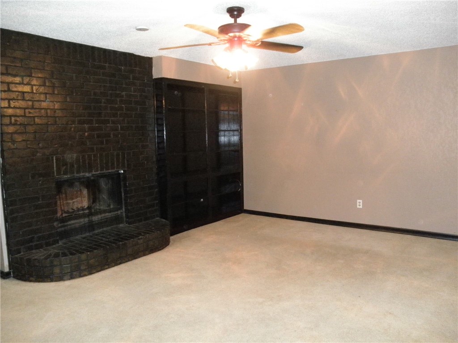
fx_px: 370
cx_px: 229
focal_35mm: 28
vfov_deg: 49.7
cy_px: 172
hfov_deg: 63.4
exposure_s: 1/30
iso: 800
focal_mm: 5
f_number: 3
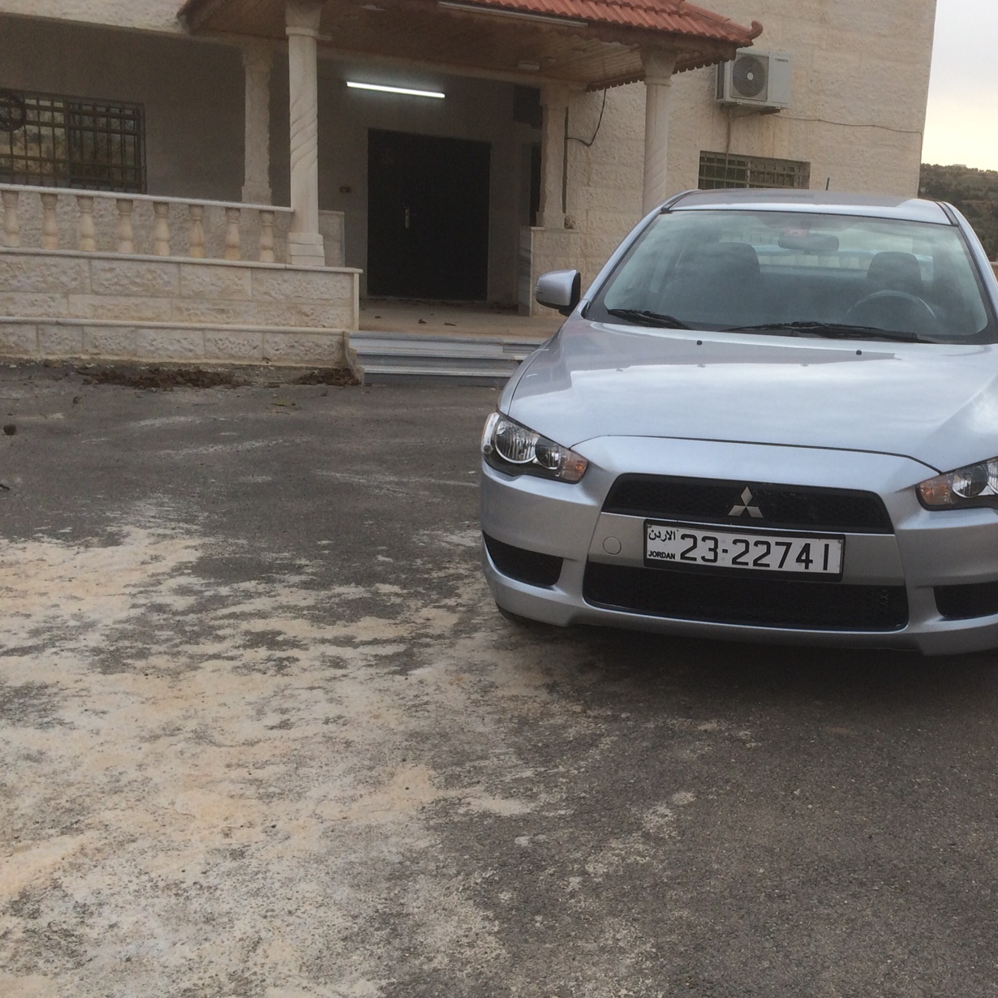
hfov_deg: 40.4
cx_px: 777
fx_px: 1305
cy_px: 541
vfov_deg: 41.8
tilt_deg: -11.6
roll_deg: -4.0
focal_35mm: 40
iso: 32
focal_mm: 4.15
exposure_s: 1/507
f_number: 2.2
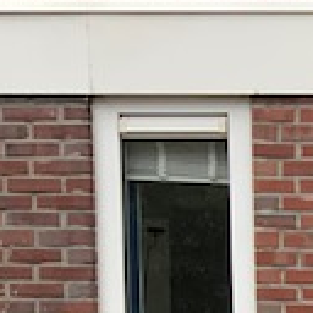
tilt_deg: -3.5
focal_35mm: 128
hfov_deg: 11.4
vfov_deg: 12.6
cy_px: 533
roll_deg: -1.1
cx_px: 736
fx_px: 1309
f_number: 1.8
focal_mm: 3
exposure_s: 1/297
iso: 16
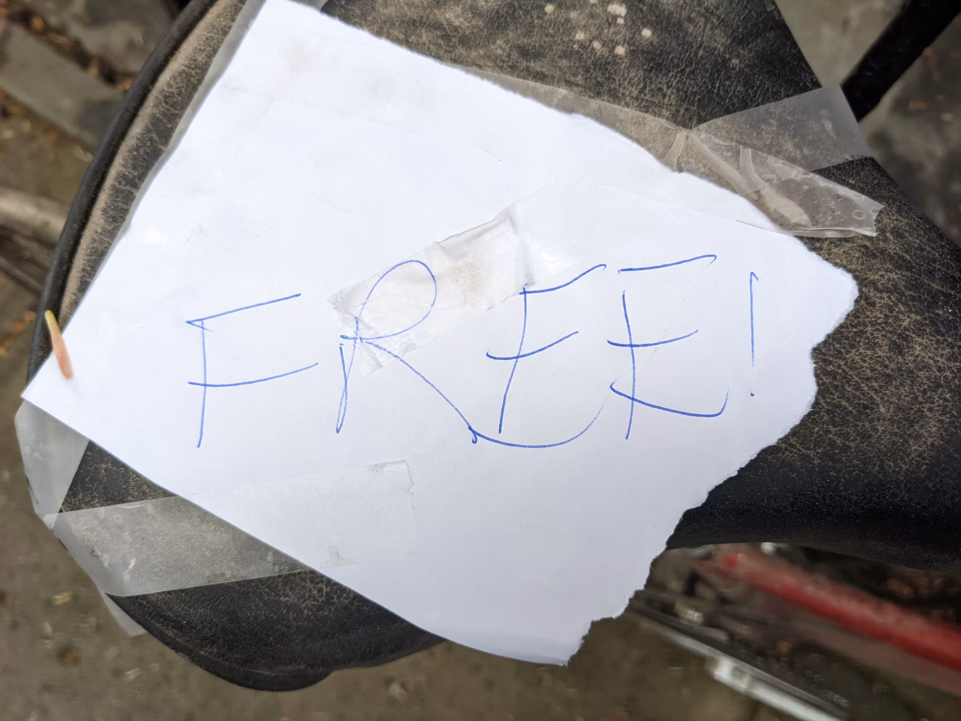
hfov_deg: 65.3
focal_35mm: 27
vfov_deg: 51.4
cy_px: 360
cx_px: 480
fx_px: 750
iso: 91
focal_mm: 4.38
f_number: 1.73
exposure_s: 1/120
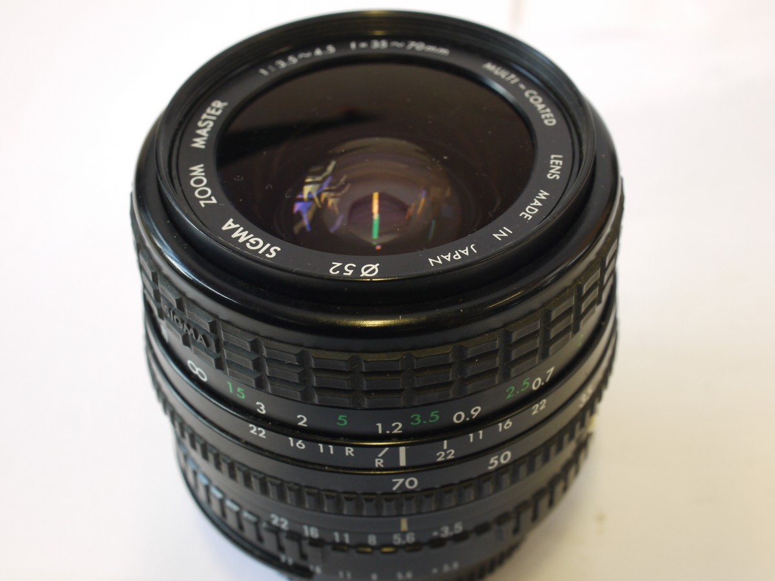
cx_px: 388
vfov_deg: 24.4
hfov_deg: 32.2
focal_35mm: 60
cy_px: 290
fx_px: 1343
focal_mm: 30
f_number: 8
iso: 400
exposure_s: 1/13
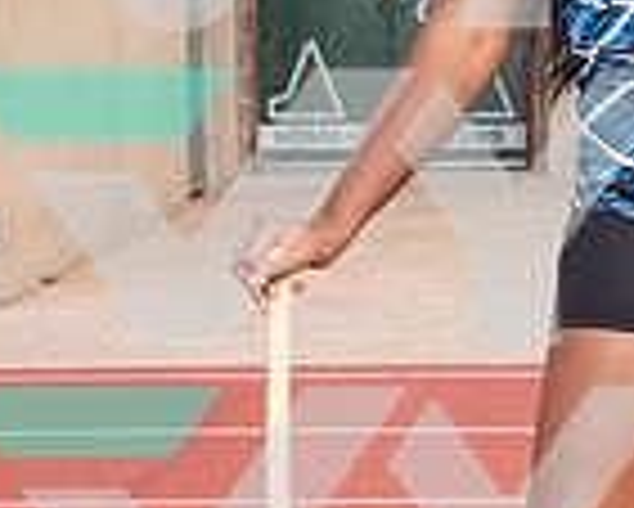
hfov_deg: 12.2
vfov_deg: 9.9
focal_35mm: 156
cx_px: 625
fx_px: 2929
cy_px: 211
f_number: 8
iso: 160
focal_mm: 52
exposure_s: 1/250
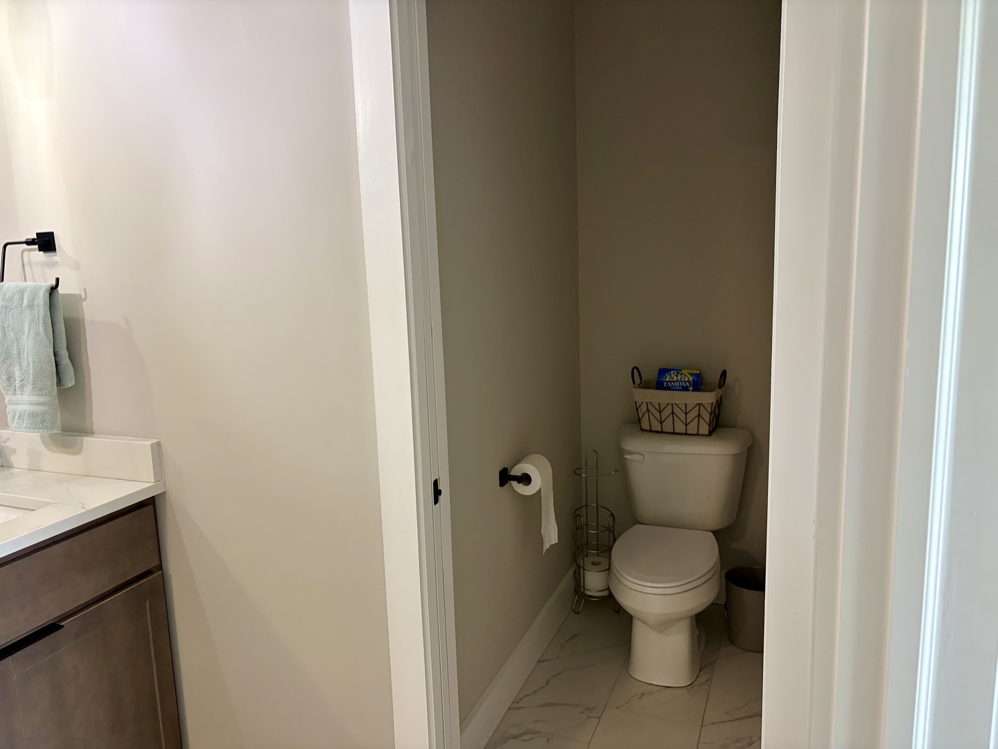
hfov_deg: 67.3
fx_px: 750
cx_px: 499
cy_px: 374
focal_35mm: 26
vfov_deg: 53.1
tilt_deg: -7.5
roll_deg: +2.2
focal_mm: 5.96
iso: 200
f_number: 1.6
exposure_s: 1/60
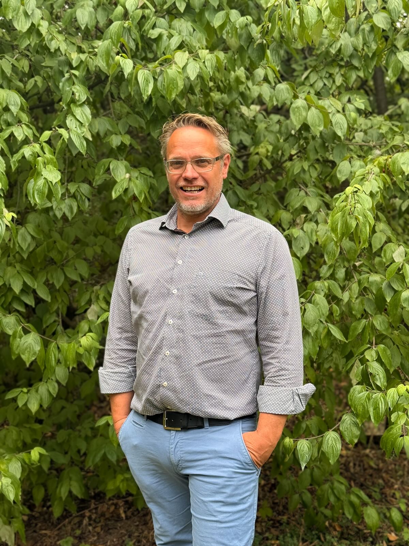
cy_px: 273
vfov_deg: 39.7
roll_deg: -1.7
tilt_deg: -5.3
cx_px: 204
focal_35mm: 48
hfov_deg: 30.3
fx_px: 756
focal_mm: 6.76
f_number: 1.78
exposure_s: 1/437
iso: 64
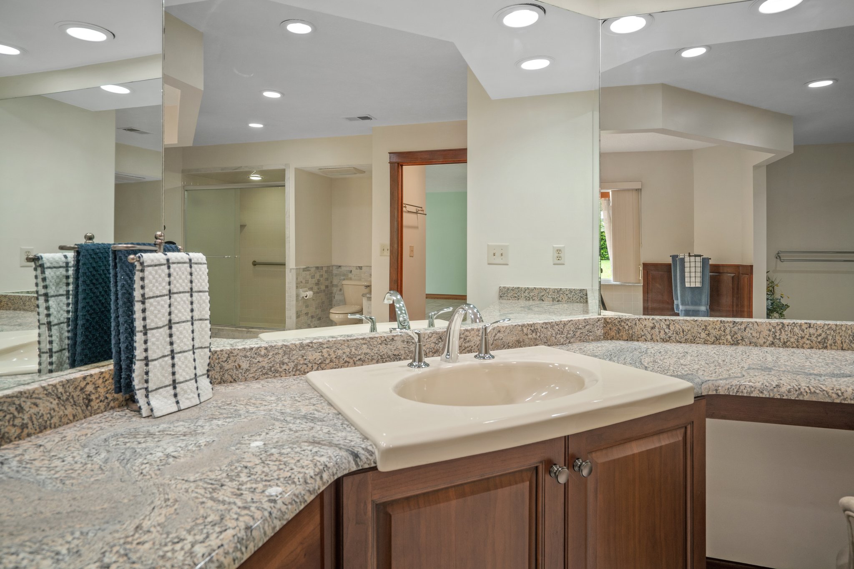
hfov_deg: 84.0
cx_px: 427
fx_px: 474
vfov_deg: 61.9
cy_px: 284
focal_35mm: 20
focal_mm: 20
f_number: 8
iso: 320
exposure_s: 1/4
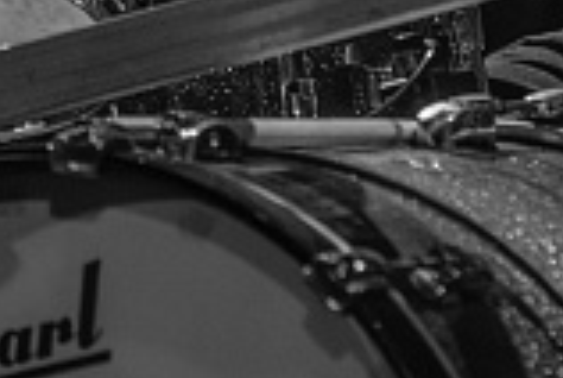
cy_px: -449
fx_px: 17631
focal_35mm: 1125
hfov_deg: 1.8
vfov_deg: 1.2
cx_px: 50
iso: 1250
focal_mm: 165
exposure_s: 1/100
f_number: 2.8
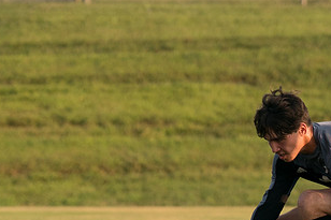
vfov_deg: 2.0
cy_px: 183
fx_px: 6203
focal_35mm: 675
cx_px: 339
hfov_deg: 3.1
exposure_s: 1/1250
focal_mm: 122
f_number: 2.8
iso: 200
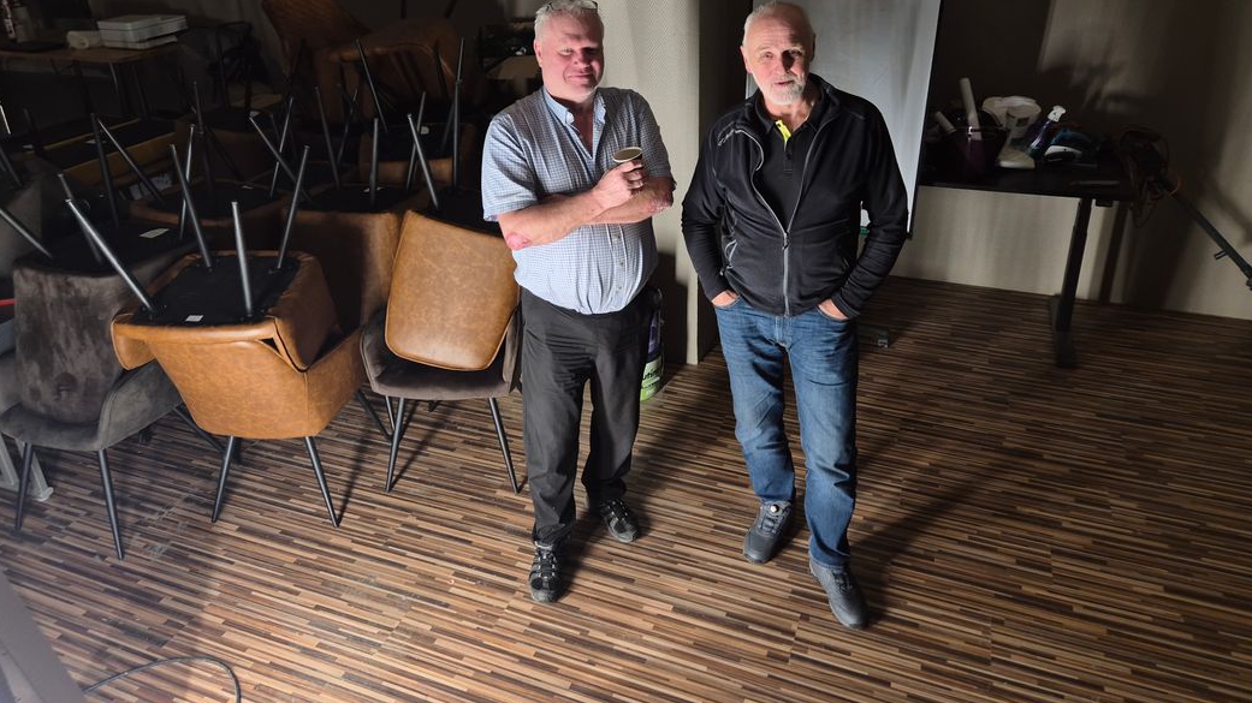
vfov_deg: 44.1
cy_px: 273
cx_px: 634
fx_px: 863
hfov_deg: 71.9
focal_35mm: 26
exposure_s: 1/100
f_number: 1.8
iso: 125
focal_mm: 5.4
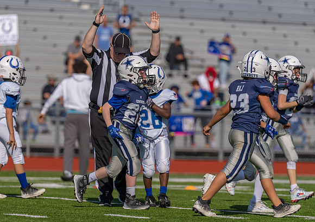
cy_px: 117
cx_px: 126
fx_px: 2383
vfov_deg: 5.3
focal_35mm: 268
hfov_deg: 7.6
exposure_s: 1/5000
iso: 160
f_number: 3.2
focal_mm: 200
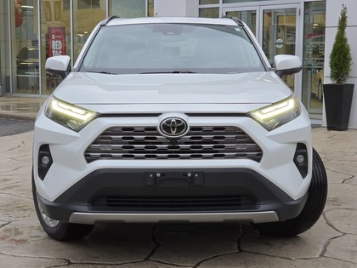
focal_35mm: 69
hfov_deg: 28.2
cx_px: 178
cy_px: 134
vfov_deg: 21.3
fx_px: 712
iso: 32
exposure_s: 1/120
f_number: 2.4
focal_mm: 7
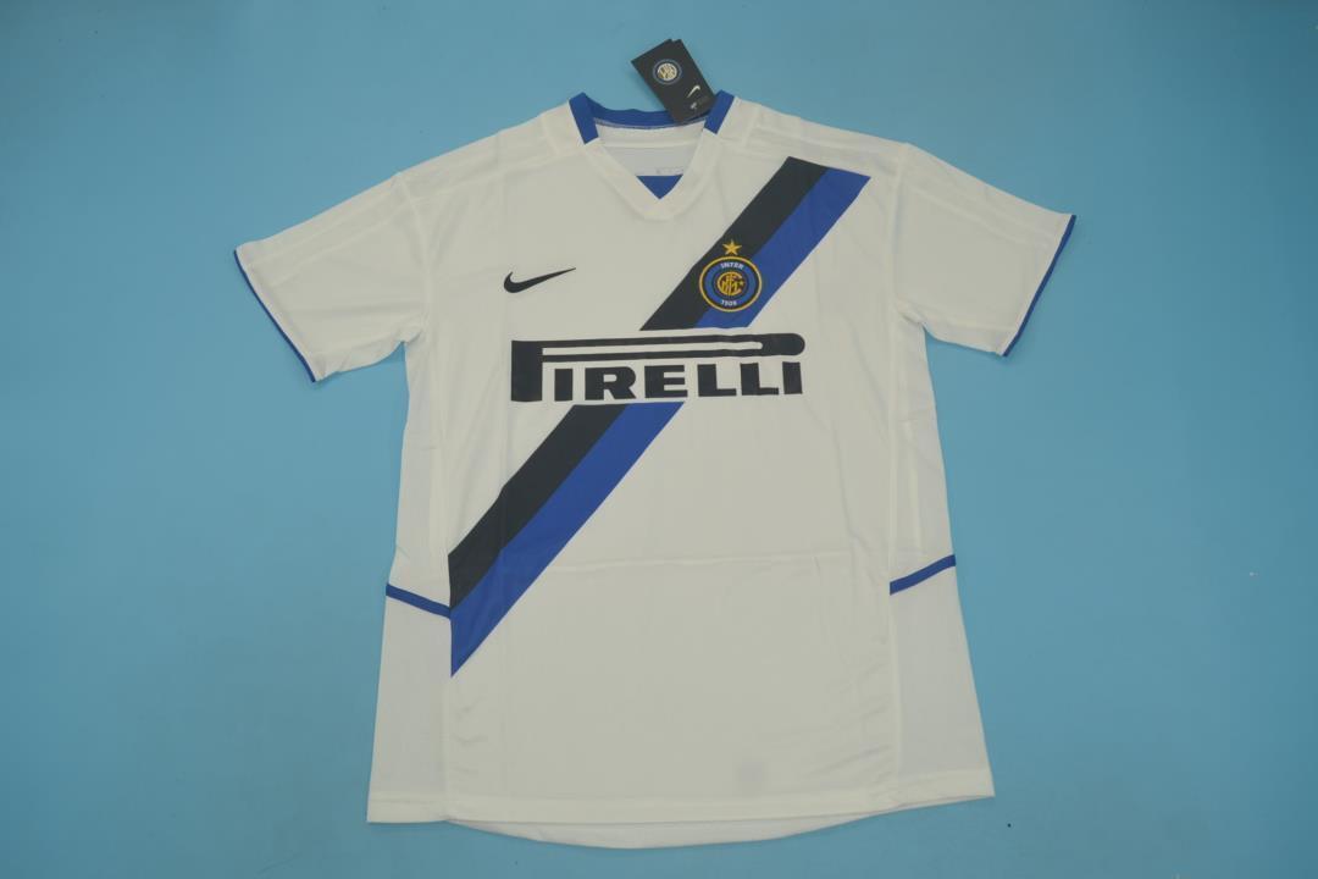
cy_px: 440
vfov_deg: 43.6
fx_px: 1098
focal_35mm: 30
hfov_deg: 61.9
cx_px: 659
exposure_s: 1/200
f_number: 5
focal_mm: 20
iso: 200
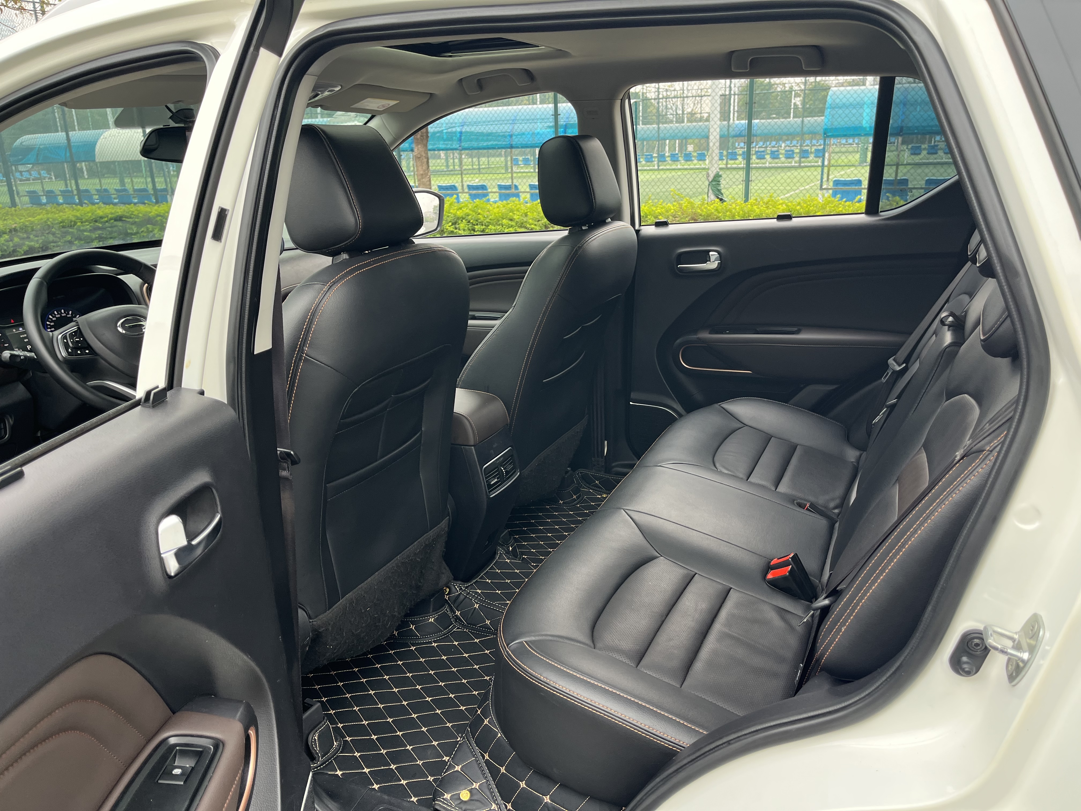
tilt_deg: -18.8
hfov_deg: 67.3
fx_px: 812
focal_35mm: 26
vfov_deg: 53.1
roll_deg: +1.6
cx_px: 540
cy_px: 406
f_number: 1.6
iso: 64
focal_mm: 5.1
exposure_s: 1/121
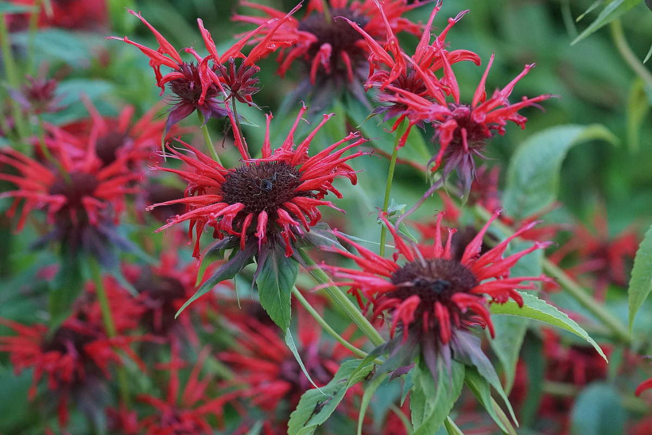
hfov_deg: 13.7
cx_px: 326
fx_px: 2716
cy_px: 218
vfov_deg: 9.1
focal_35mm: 150
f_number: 4
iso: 1250
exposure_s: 1/160
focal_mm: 100
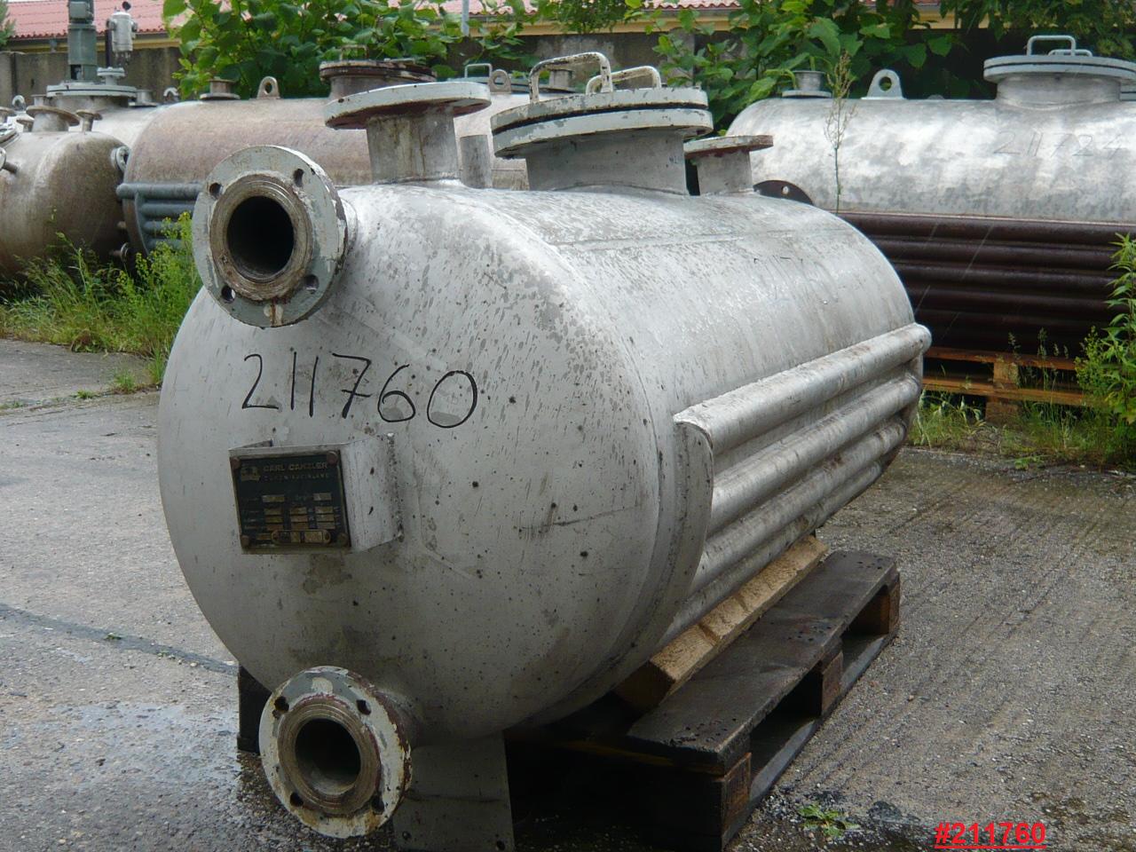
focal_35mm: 42
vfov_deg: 34.3
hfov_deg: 44.8
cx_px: 568
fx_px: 1378
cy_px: 426
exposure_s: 1/250
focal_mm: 4.6
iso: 100
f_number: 2.8
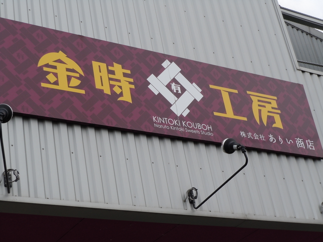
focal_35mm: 74
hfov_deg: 26.3
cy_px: 121
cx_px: 162
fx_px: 690
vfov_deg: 19.9
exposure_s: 1/200
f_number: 5.2
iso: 100
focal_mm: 13.2
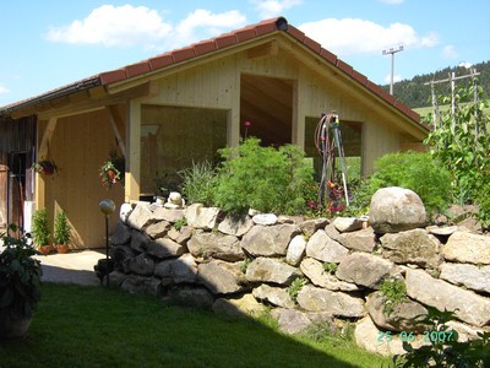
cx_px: 245
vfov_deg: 32.9
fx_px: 623
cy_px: 184
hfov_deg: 42.9
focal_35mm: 44
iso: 50
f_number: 4.8
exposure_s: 1/160
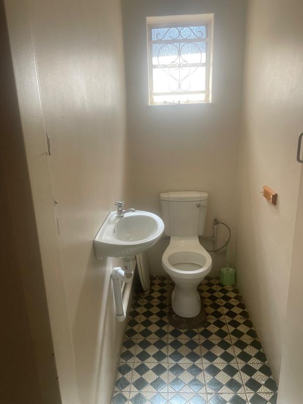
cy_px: 202
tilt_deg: -14.3
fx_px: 303
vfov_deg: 67.3
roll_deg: +4.3
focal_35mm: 26
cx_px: 152
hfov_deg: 53.1
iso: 100
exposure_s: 1/121
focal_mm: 4.2
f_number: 1.6
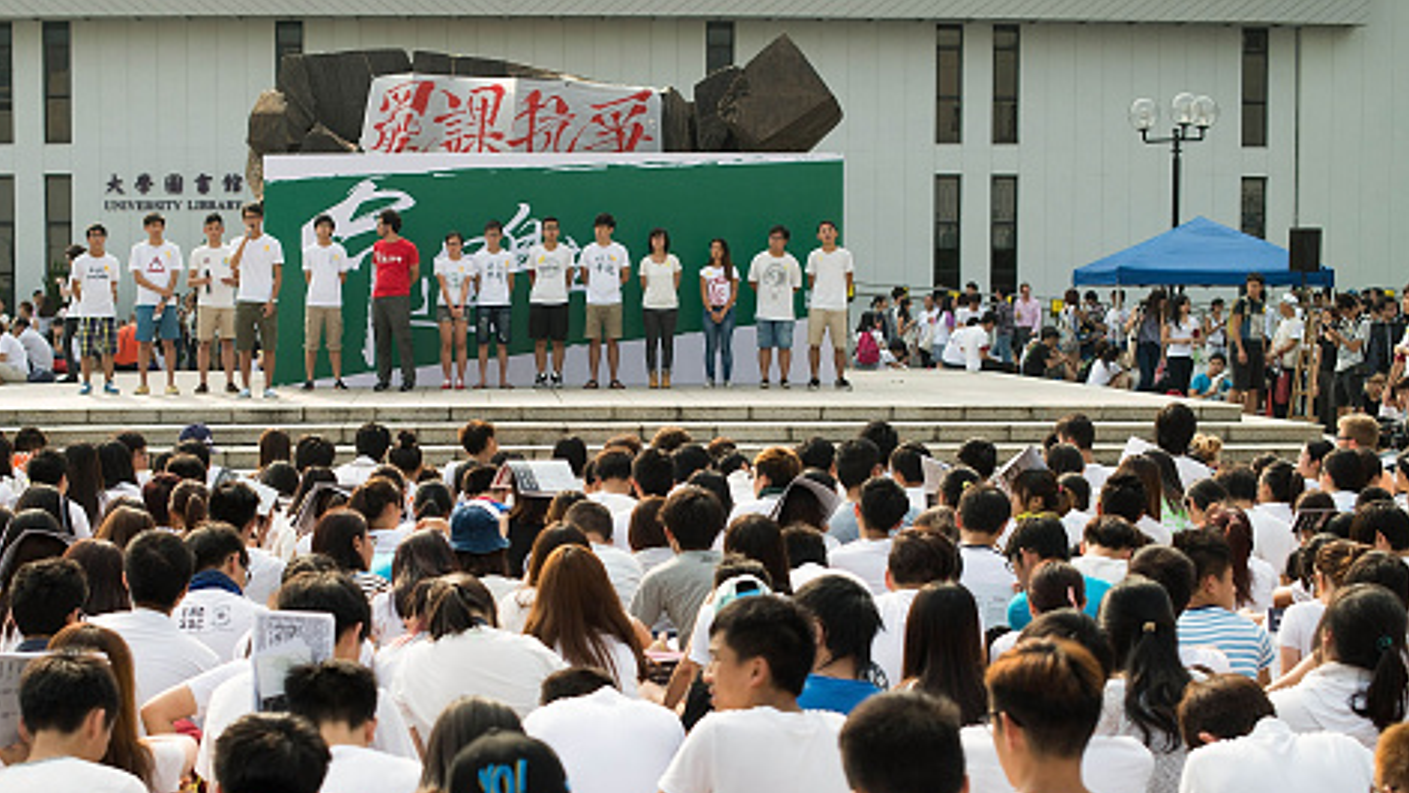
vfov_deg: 18.2
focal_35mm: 66
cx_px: 586
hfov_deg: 31.8
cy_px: 566
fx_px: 2466
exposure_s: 1/1000
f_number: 5
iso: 200
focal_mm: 50
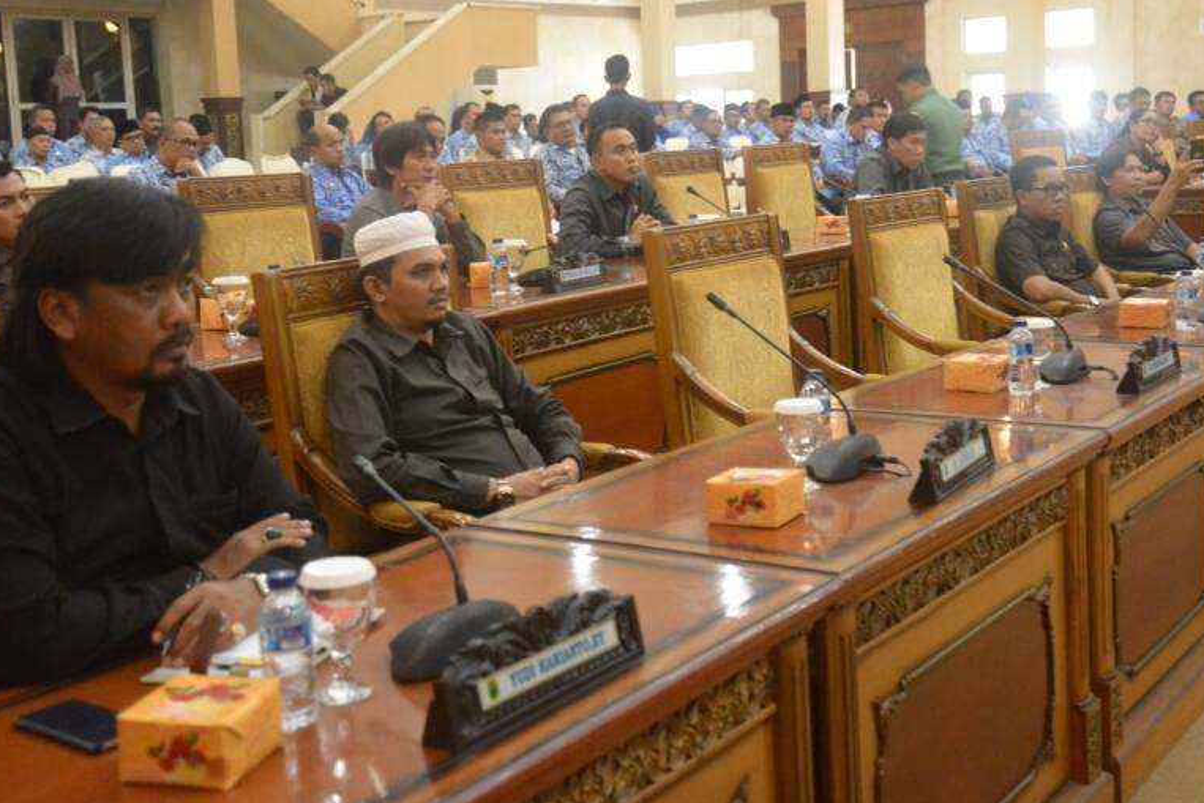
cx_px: 614
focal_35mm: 47
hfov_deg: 41.9
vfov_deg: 28.5
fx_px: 1572
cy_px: 287
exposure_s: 1/50
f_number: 4
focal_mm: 35
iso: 6400
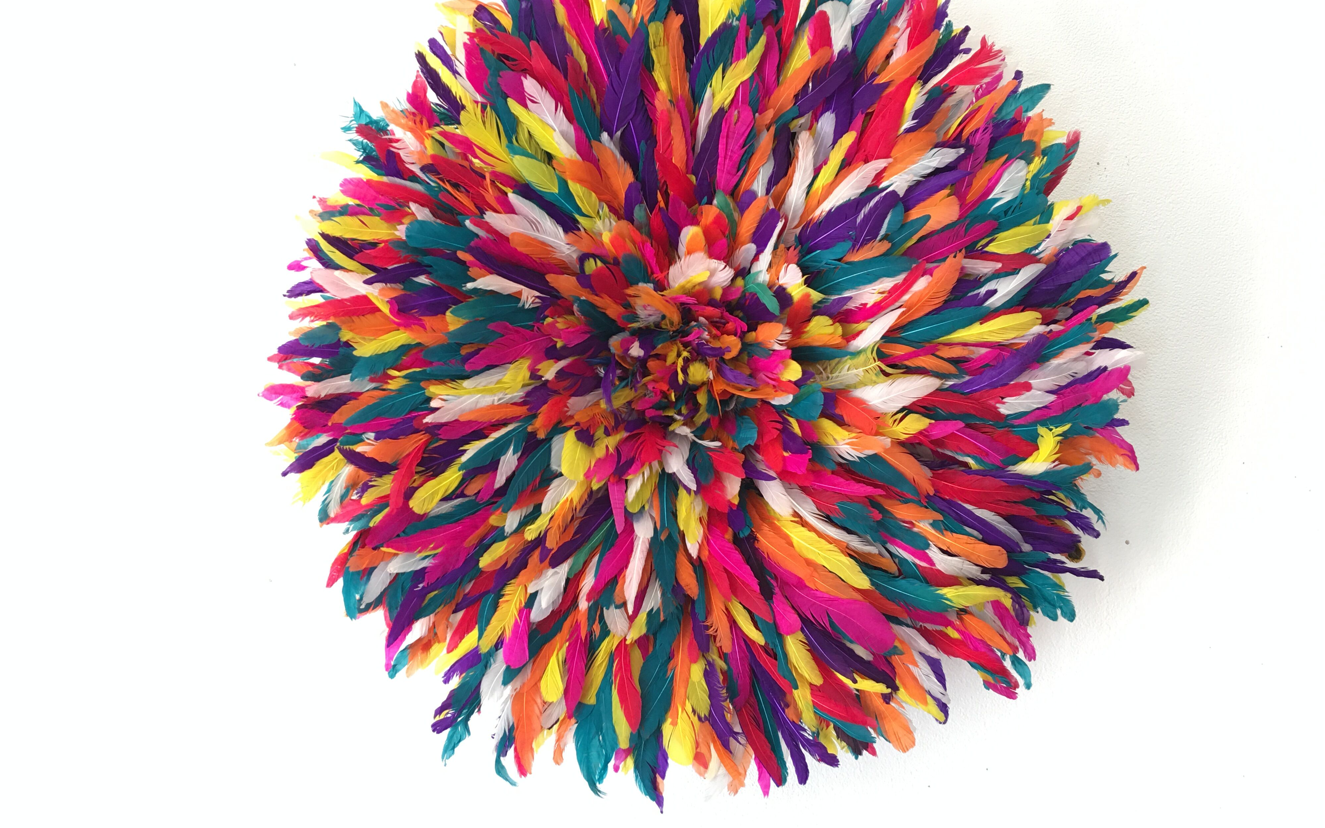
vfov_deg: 40.6
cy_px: 377
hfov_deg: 61.2
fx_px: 1119
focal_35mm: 31
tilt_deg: +4.1
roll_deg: +0.2
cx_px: 658
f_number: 2.2
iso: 50
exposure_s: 1/17
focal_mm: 4.15
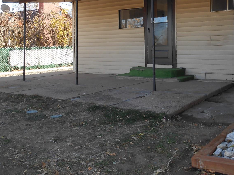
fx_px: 284
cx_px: 148
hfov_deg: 44.4
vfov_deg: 33.9
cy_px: 53
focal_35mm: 42
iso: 80
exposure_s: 1/160
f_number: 3.8
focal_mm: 5.3
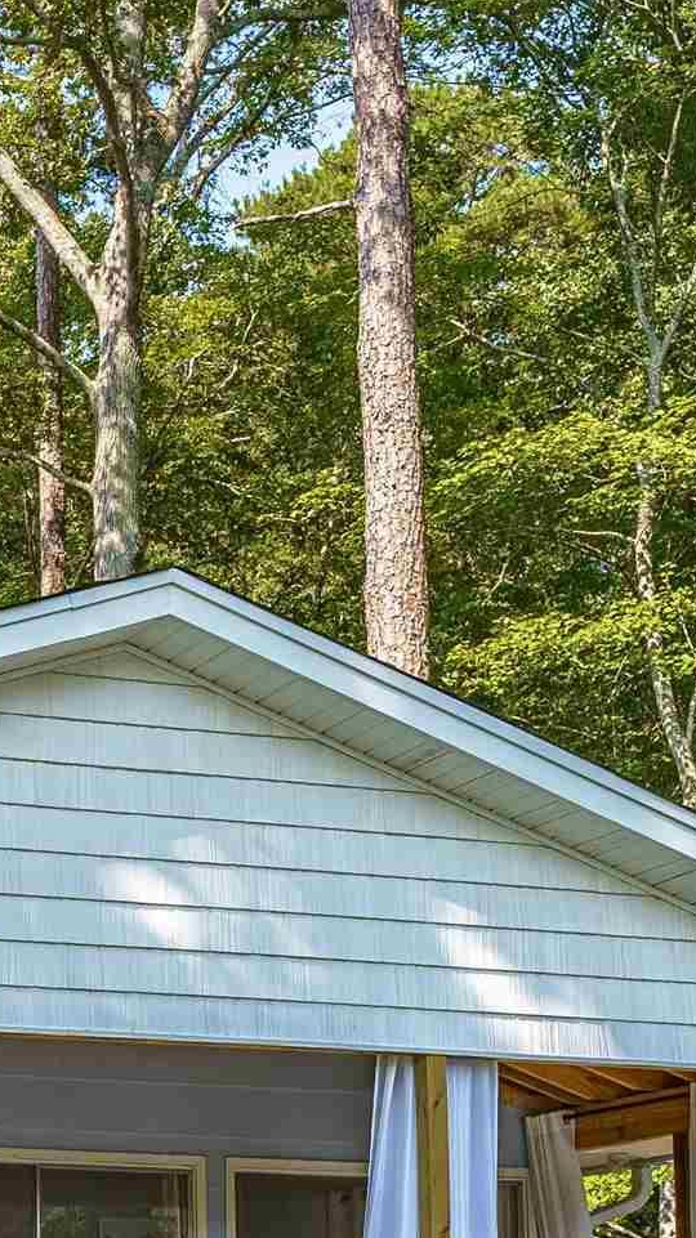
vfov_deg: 29.5
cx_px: -348
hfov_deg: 16.4
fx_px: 2200
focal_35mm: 67
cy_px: 1211
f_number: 7.1
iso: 500
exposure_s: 1/8000
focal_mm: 20
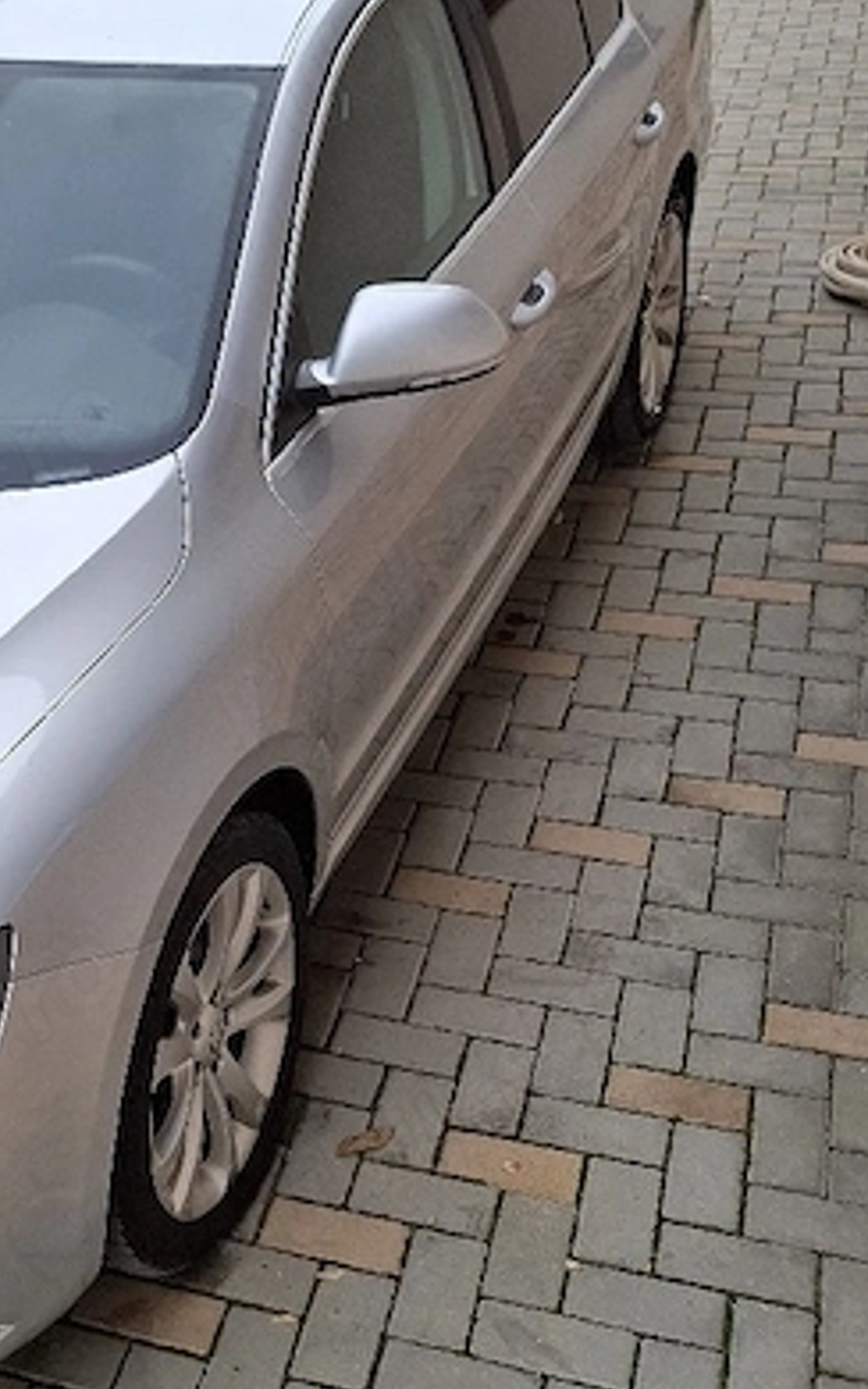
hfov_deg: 24.8
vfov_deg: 40.3
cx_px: 28
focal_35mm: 50
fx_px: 1891
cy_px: 641
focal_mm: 5.54
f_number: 1.8
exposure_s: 1/909
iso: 50
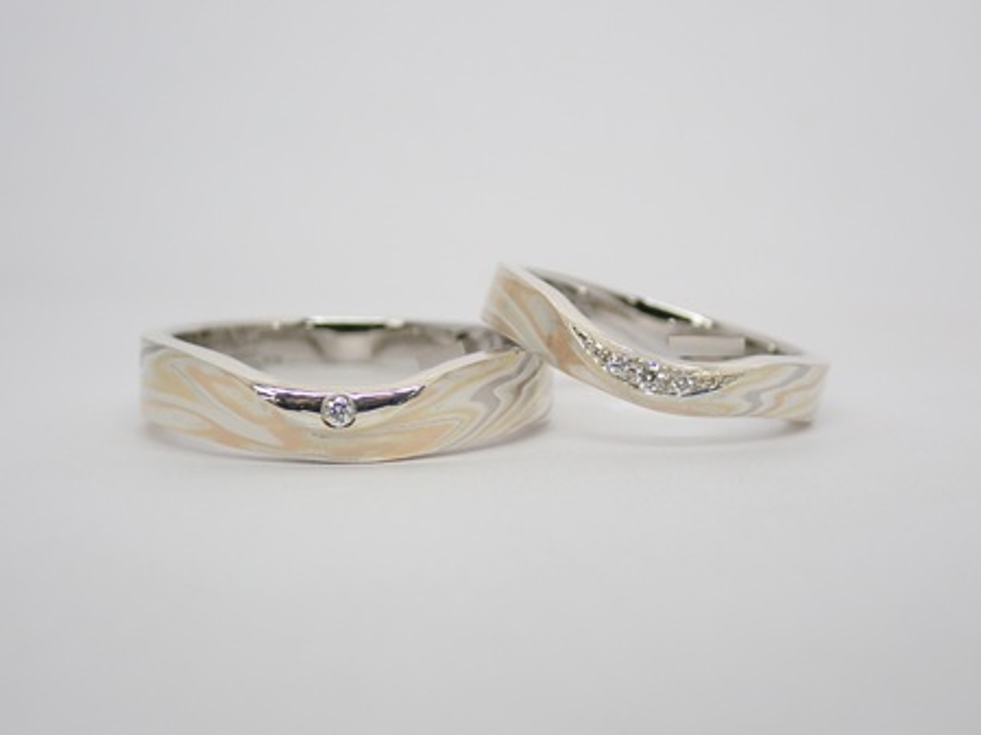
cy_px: 368
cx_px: 490
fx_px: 2181
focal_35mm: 77
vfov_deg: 19.1
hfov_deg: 25.3
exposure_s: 1/100
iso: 200
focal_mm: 13.65
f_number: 4.1
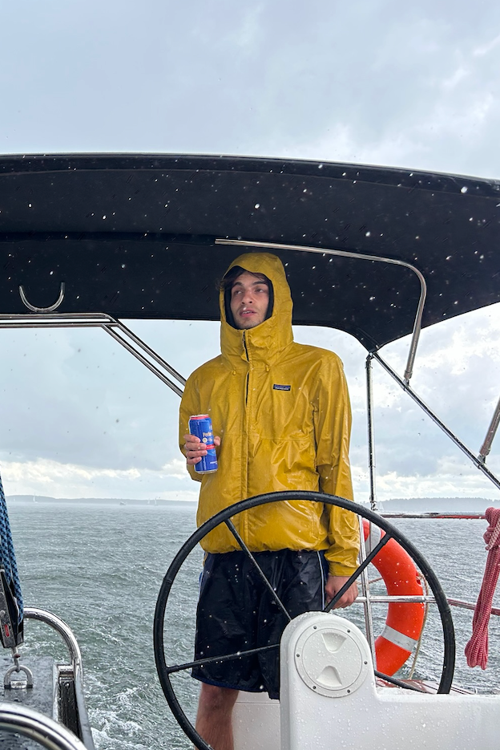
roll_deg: -3.5
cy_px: 378
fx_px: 770
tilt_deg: +7.7
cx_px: 37
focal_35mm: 37
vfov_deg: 51.9
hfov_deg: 33.8
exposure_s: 1/769
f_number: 1.5
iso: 50
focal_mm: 5.7
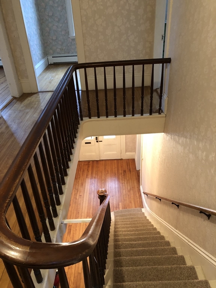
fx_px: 233
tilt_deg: -30.7
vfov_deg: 63.4
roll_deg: +2.3
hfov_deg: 49.7
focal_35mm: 28
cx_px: 108
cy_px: 144
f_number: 1.8
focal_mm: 4
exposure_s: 1/9
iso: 100
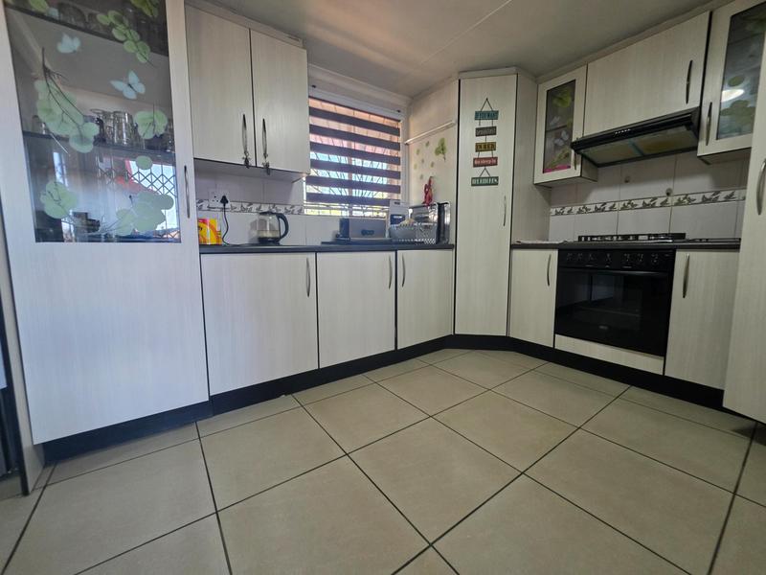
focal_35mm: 13
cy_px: 288
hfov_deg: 106.2
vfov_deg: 89.9
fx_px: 288
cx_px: 383
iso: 400
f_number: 1.9
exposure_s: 1/200
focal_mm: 2.2
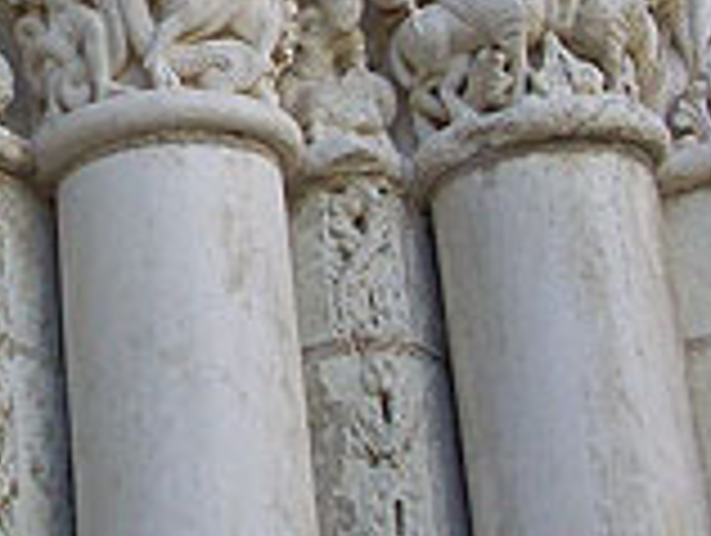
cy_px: -72
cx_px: -94
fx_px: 2633
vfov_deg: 11.4
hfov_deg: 15.0
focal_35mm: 128
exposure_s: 1/302
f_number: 3
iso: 80
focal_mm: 7.6
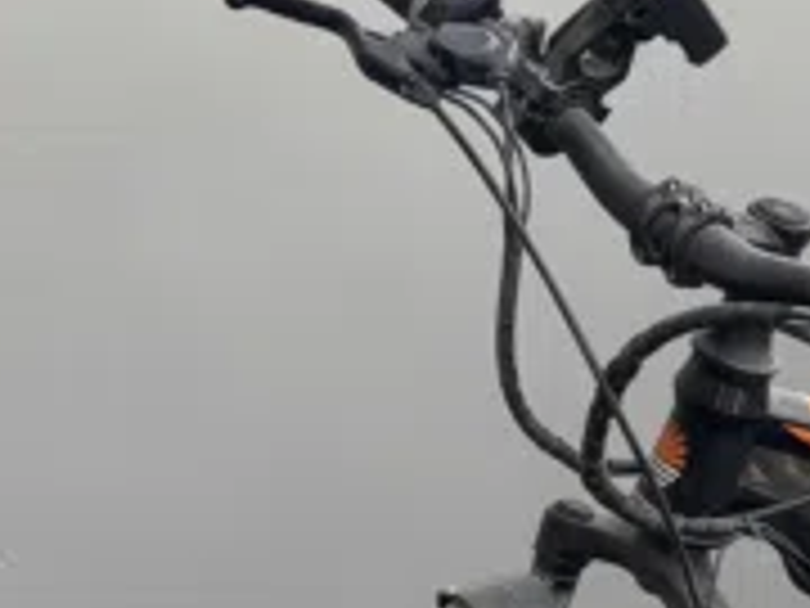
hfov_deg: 11.1
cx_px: 1206
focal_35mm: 171
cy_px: 694
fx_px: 4001
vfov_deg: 8.6
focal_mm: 6.76
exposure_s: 1/461
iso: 64
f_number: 1.78
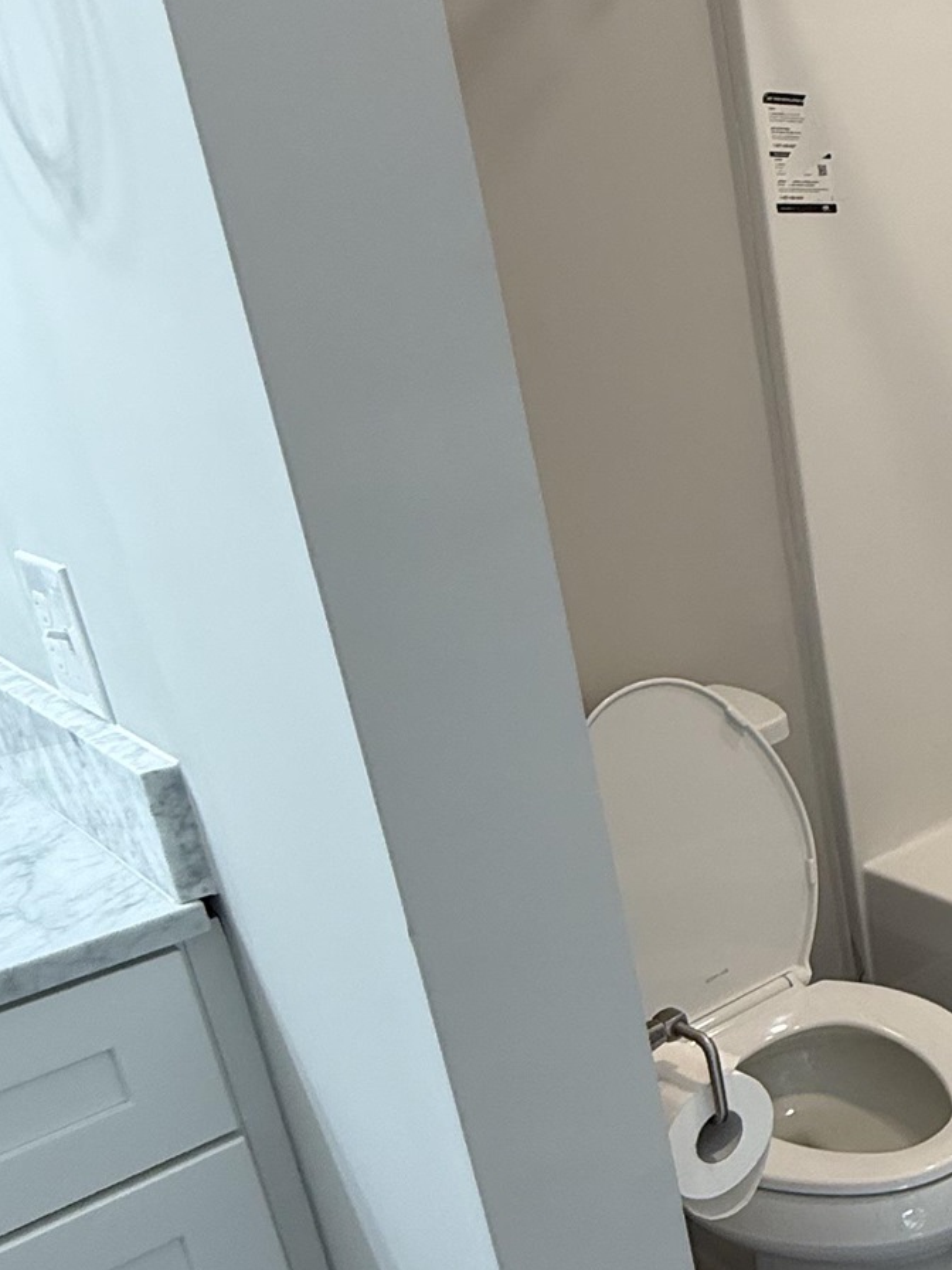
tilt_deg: -18.4
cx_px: 1179
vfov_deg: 51.1
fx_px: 1320
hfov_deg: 32.0
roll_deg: +1.4
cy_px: 741
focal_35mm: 36
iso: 160
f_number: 2.2
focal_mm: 2.22
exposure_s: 1/120
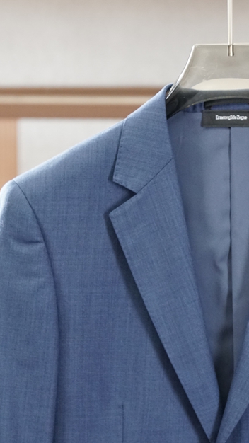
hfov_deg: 7.6
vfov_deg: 13.5
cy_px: 236
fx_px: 1877
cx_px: 234
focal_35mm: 160
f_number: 4
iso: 1600
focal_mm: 59
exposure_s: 1/80
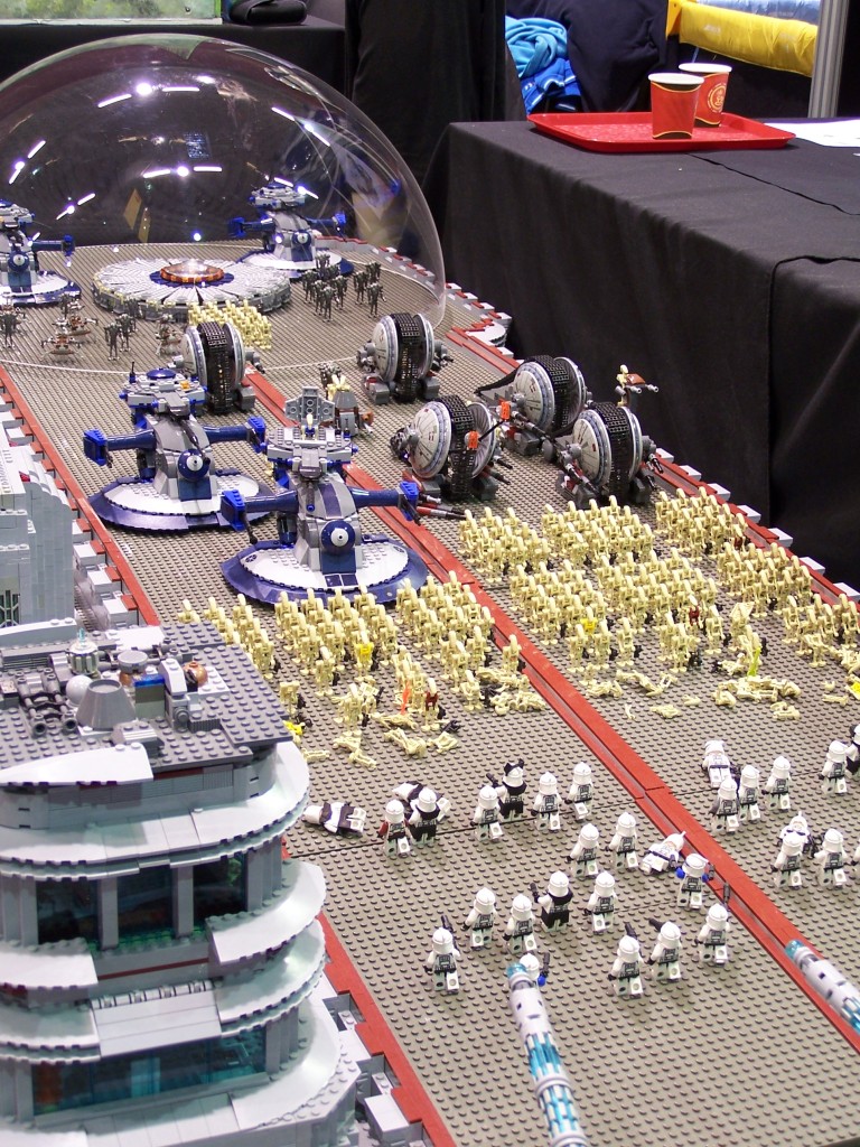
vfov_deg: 32.7
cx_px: 430
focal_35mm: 59
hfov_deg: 24.8
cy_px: 574
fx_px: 1954
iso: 80
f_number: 3.1
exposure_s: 1/2
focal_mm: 9.8
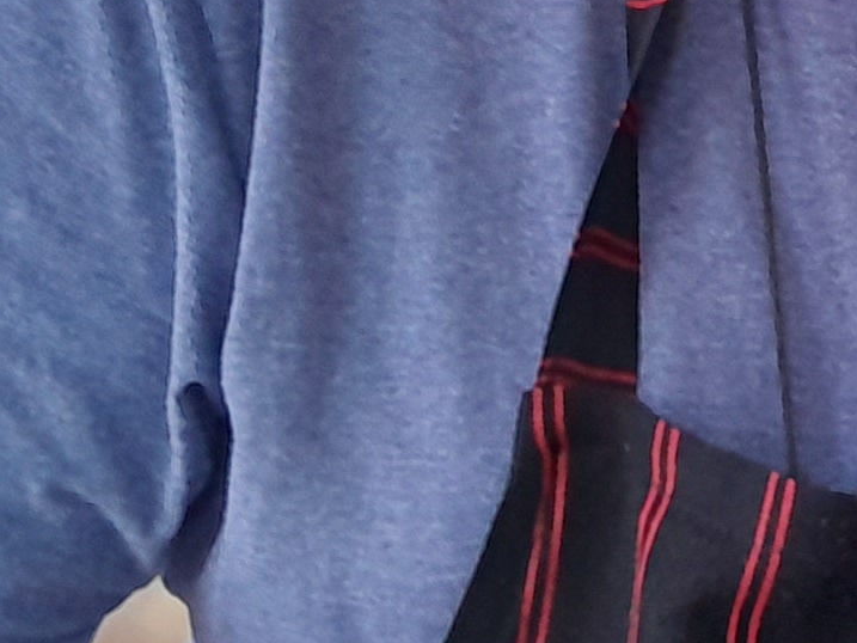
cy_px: 283
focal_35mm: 148
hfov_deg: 12.1
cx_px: 1634
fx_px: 3665
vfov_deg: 10.0
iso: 200
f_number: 1.8
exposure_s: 1/50
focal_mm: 3.98
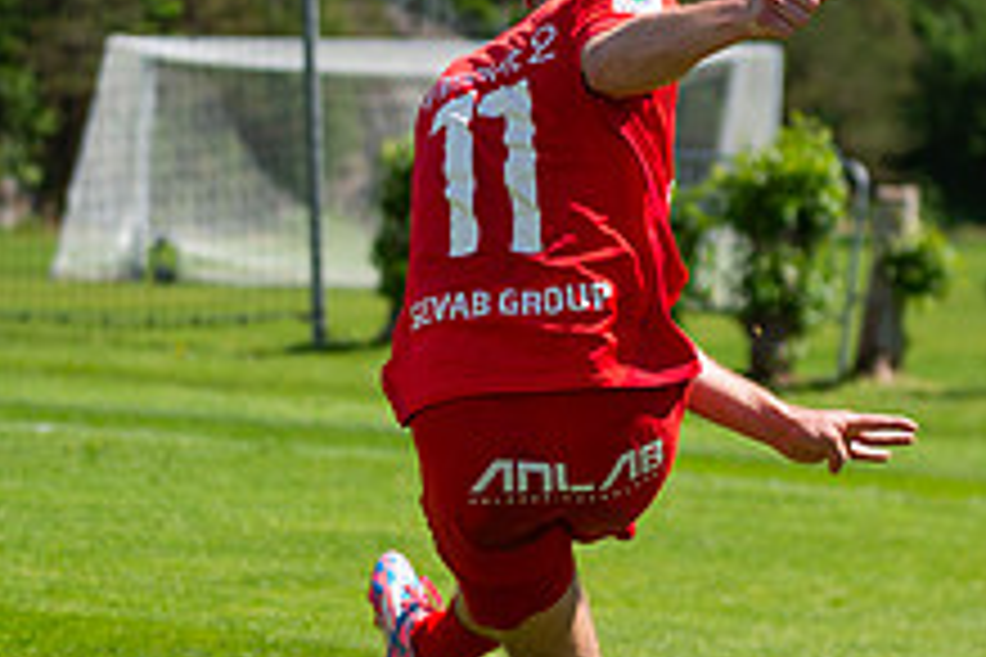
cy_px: 256
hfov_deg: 10.9
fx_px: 5176
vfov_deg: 7.3
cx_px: 473
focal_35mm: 189
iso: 125
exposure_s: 1/2000
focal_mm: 70
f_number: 3.2
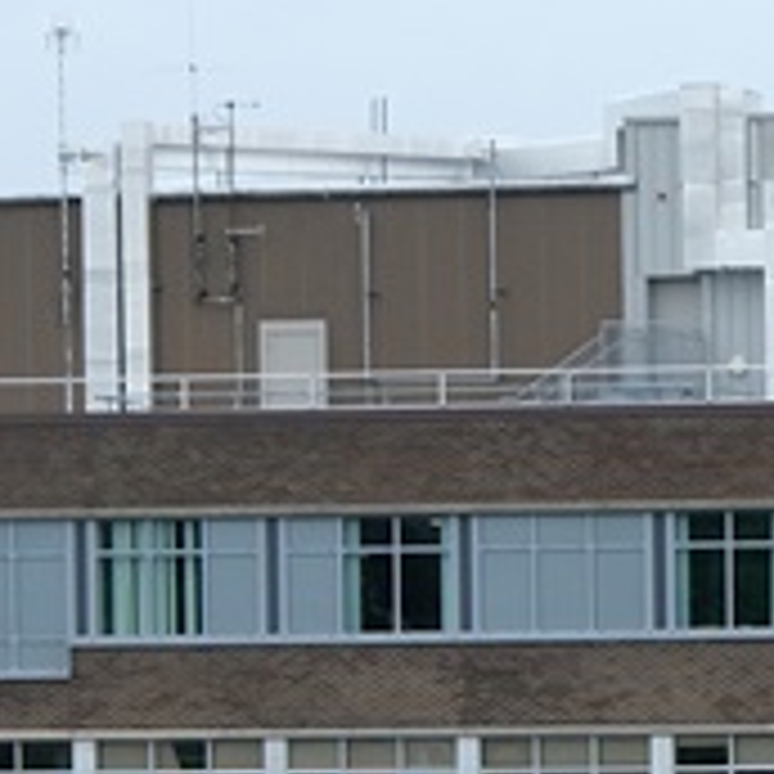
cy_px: 1192
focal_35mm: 382
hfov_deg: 4.5
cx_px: 1300
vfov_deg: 4.6
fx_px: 9663
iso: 800
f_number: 5
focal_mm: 55
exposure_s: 1/1800
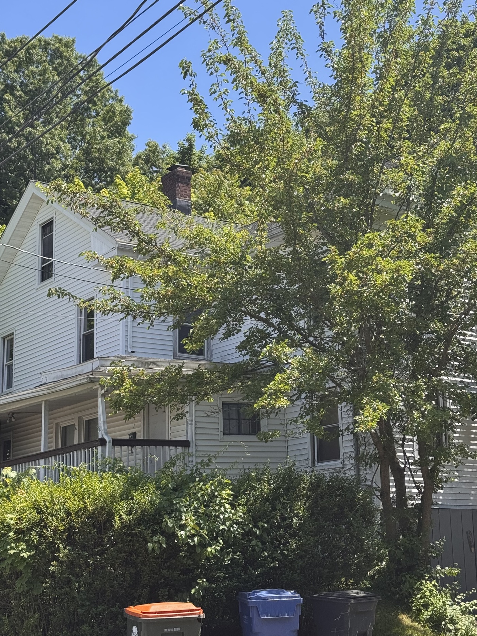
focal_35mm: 59
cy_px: 321
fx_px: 1084
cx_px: 277
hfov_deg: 24.8
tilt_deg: +11.8
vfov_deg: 32.7
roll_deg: +2.7
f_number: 1.78
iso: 64
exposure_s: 1/1869
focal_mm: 6.76
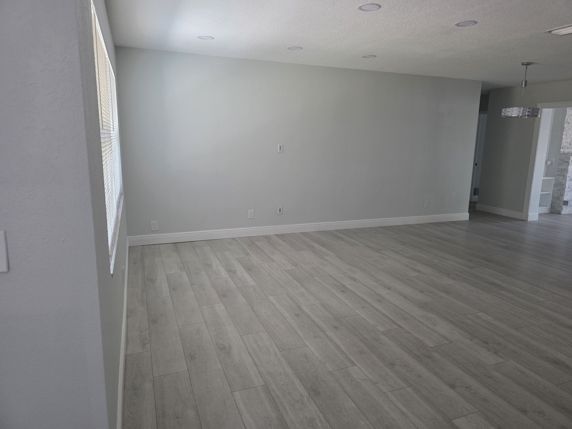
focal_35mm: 23
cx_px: 286
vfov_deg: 58.9
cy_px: 214
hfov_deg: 73.9
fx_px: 380
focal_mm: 6.3
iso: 320
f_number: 1.7
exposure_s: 1/120
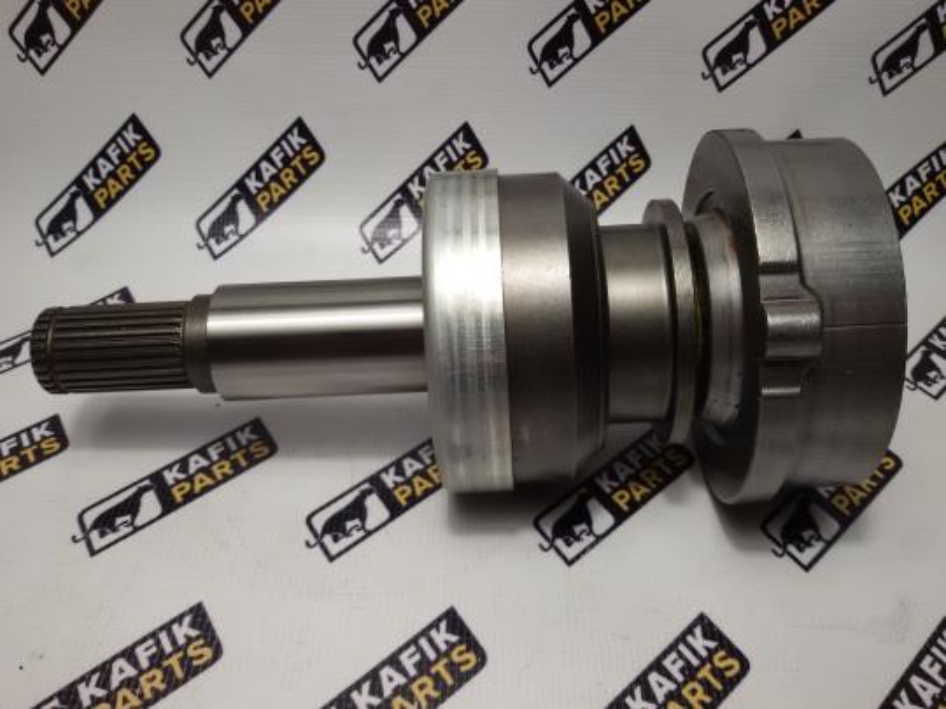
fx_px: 847
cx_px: 473
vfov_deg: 45.4
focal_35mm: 31
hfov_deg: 58.4
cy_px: 354
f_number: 2.4
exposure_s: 1/50
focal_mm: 2.93
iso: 50
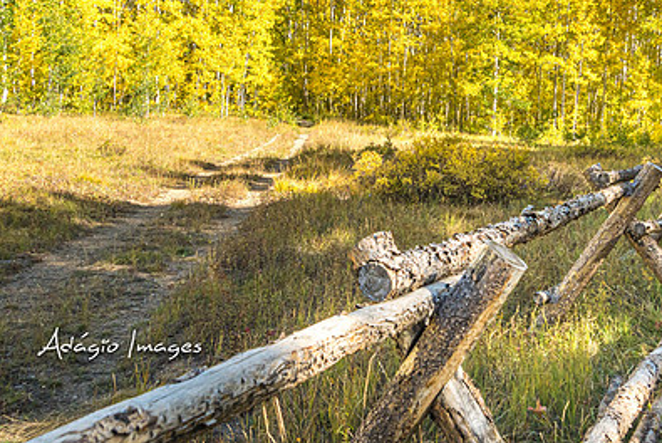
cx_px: 419
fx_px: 773
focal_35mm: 42
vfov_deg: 31.6
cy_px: 141
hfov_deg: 45.9
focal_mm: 18
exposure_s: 1/500
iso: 400
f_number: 5.6
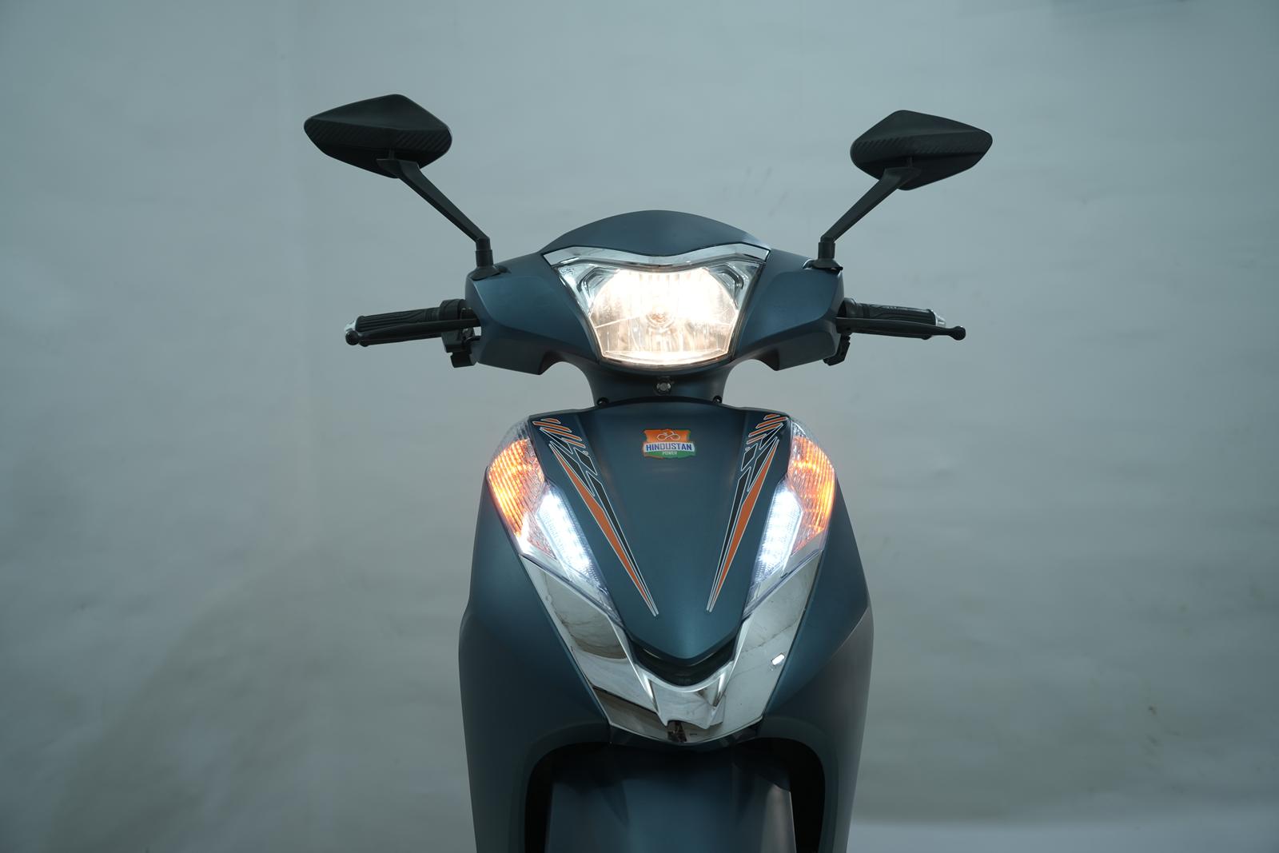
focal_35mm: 43
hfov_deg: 45.4
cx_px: 640
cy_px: 426
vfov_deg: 31.2
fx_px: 1528
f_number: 4
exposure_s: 1/100
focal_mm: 43
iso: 250
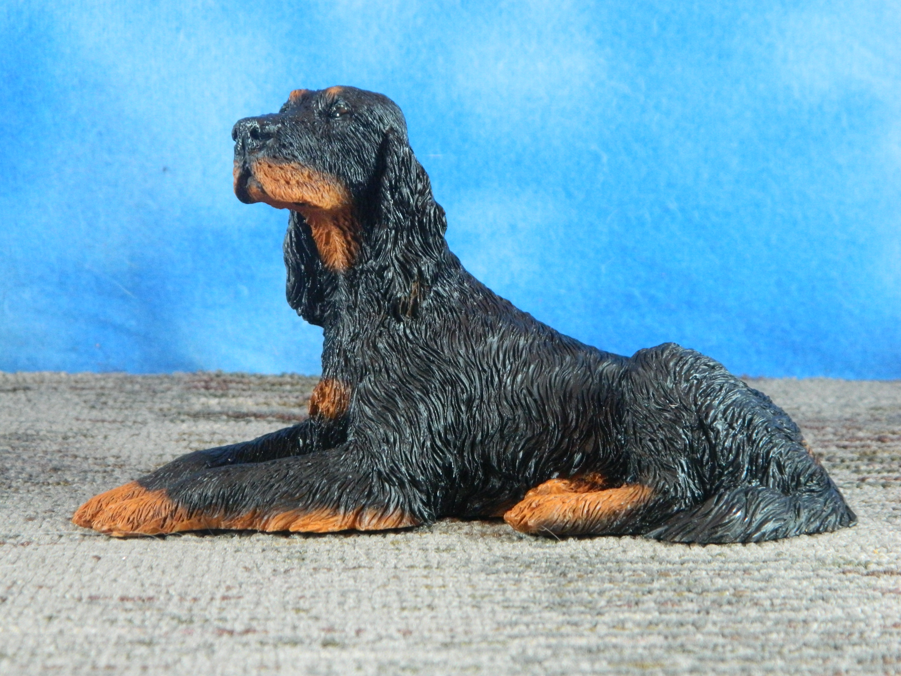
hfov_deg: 23.3
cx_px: 450
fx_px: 2186
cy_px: 338
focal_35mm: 84
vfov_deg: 17.6
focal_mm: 15.1
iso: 400
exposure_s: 1/13
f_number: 4.2
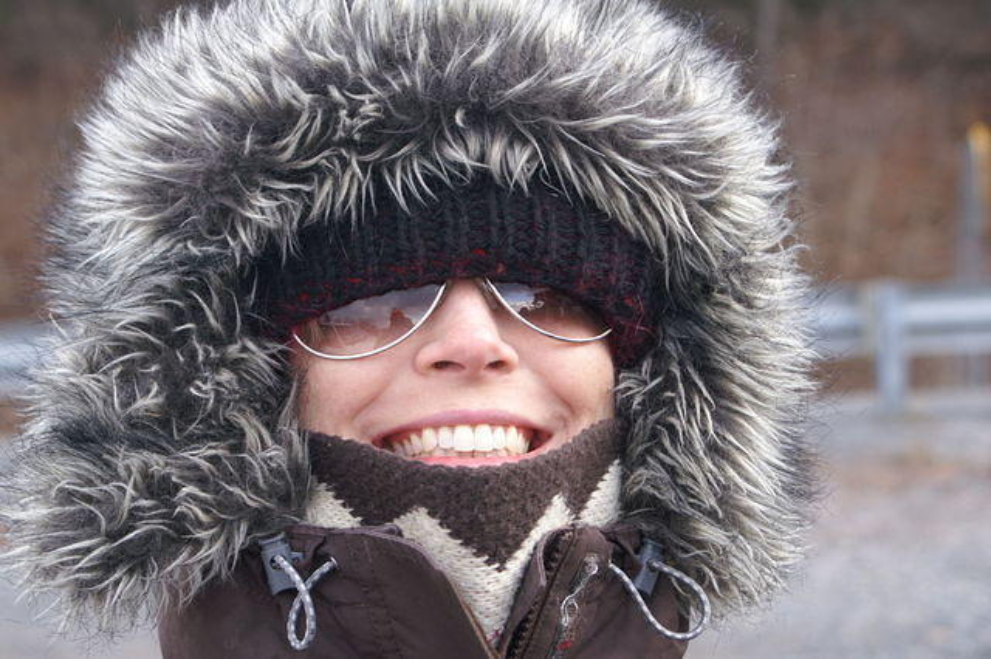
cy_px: 330
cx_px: 496
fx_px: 2063
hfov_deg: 27.0
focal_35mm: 75
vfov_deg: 18.2
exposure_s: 1/125
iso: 200
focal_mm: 50
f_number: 5.6
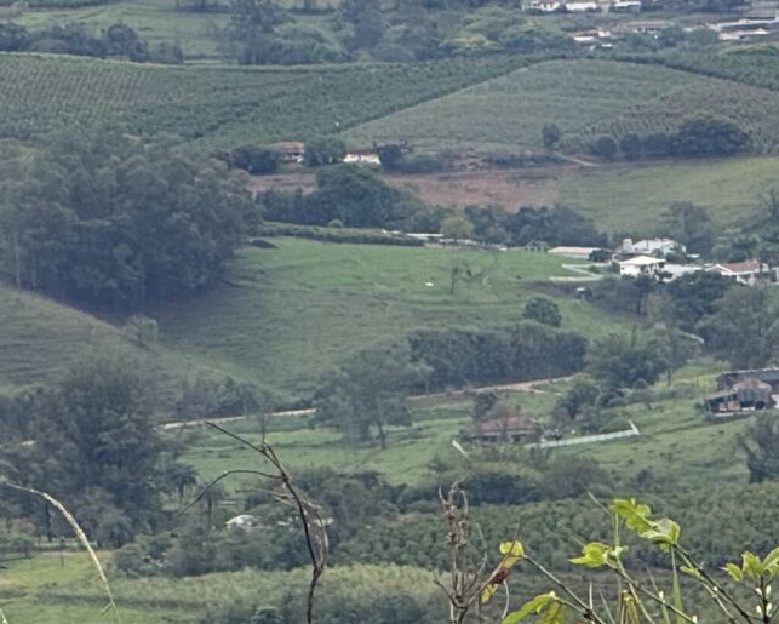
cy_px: -13
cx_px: -569
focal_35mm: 466
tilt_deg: -2.8
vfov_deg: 3.3
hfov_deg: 4.1
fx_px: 10749
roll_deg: +3.0
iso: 50
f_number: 2.8
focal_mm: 15.66
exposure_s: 1/393
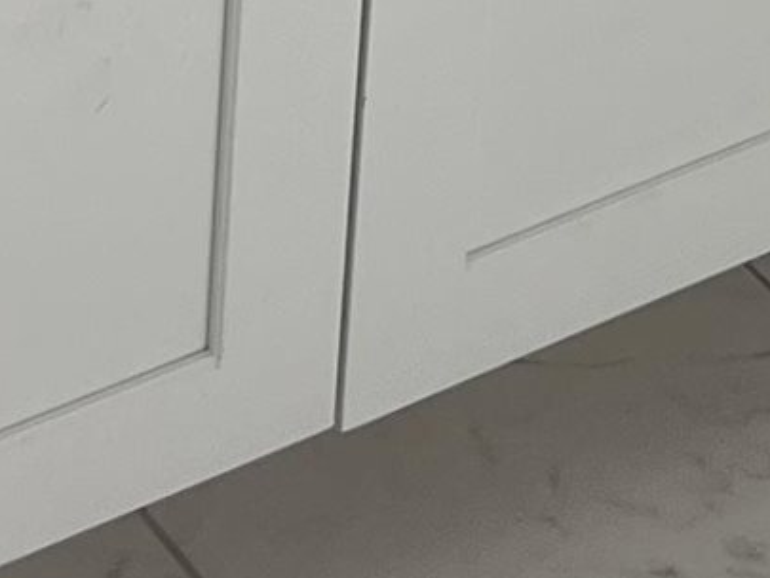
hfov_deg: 10.0
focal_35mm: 197
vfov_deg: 6.7
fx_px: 4383
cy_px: -1310
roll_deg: -5.5
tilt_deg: -19.4
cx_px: 620
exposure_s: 1/120
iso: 32
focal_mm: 5.7
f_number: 1.5
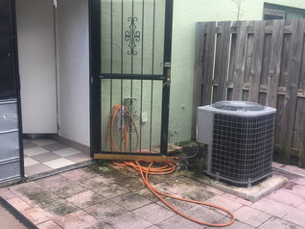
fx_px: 343
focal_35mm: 39
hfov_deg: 47.8
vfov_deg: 36.8
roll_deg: -0.2
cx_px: 136
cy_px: 116
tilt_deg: -9.6
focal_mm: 4.15
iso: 25
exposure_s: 1/151
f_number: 2.2
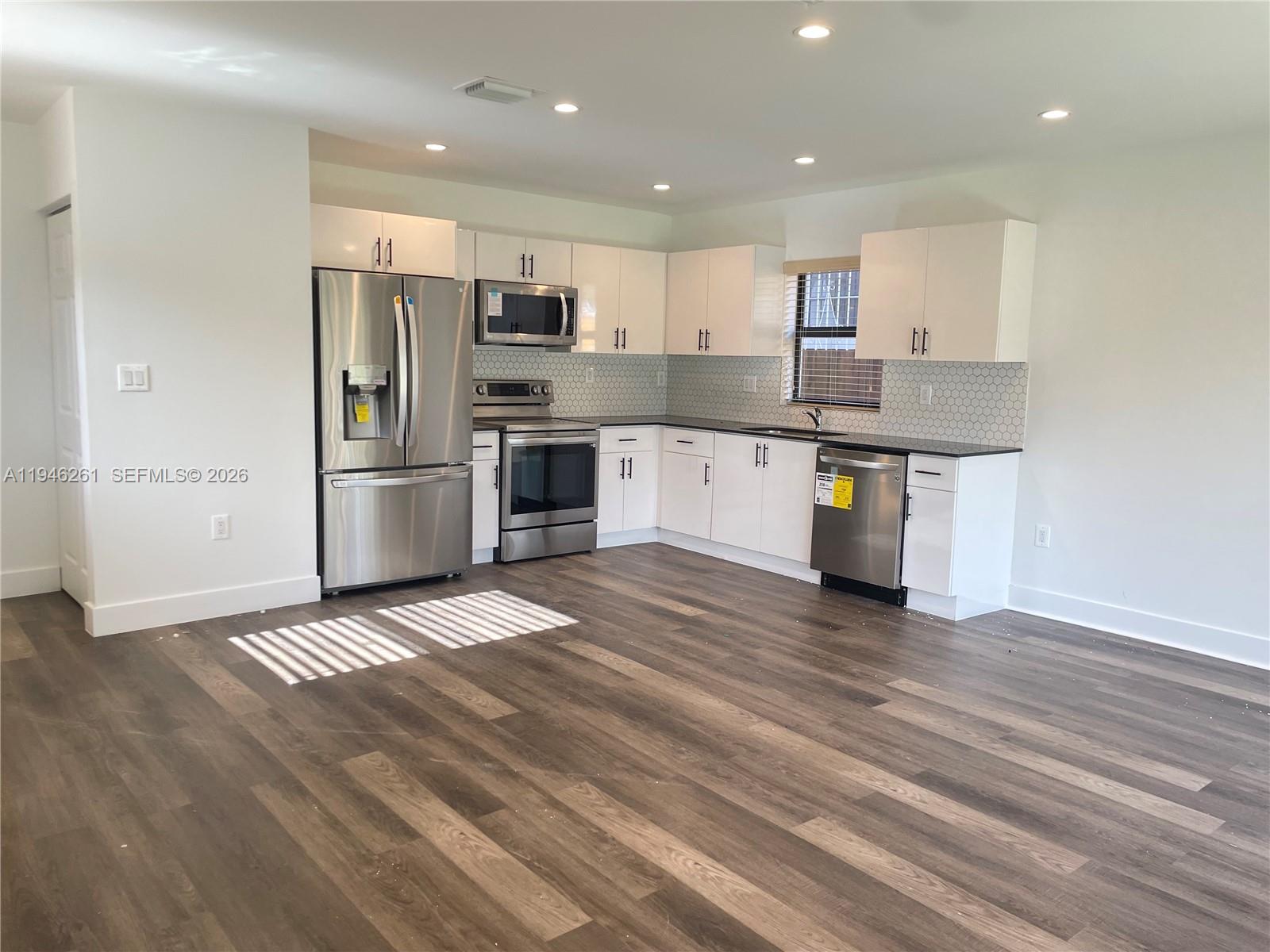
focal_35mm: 26
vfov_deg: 53.1
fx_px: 954
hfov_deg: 67.3
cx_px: 635
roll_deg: -1.1
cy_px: 476
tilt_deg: -7.8
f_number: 1.6
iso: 80
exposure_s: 1/120
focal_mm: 4.2
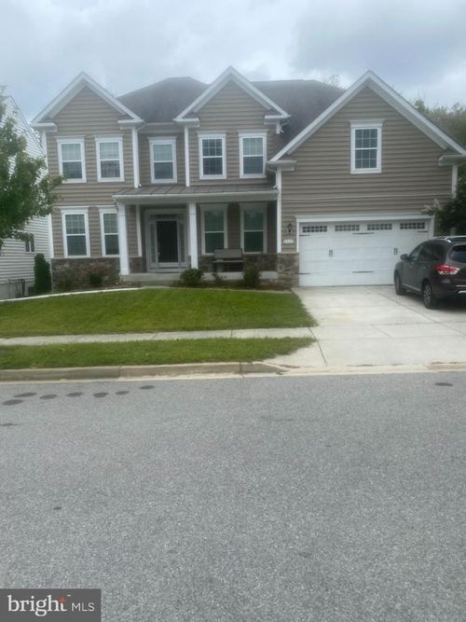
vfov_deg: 67.3
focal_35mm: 26
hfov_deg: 53.0
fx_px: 467
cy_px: 311
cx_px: 233
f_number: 1.8
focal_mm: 4.25
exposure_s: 1/1808
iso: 32
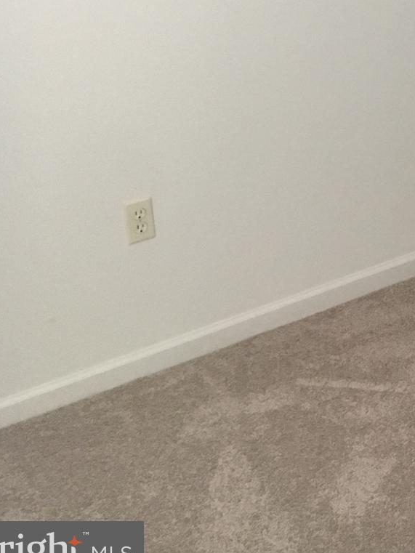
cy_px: 23
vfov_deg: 24.1
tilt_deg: -13.7
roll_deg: +0.8
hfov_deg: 16.4
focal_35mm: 78
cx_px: 706
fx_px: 1246
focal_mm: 4.15
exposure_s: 1/30
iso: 125
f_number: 2.2
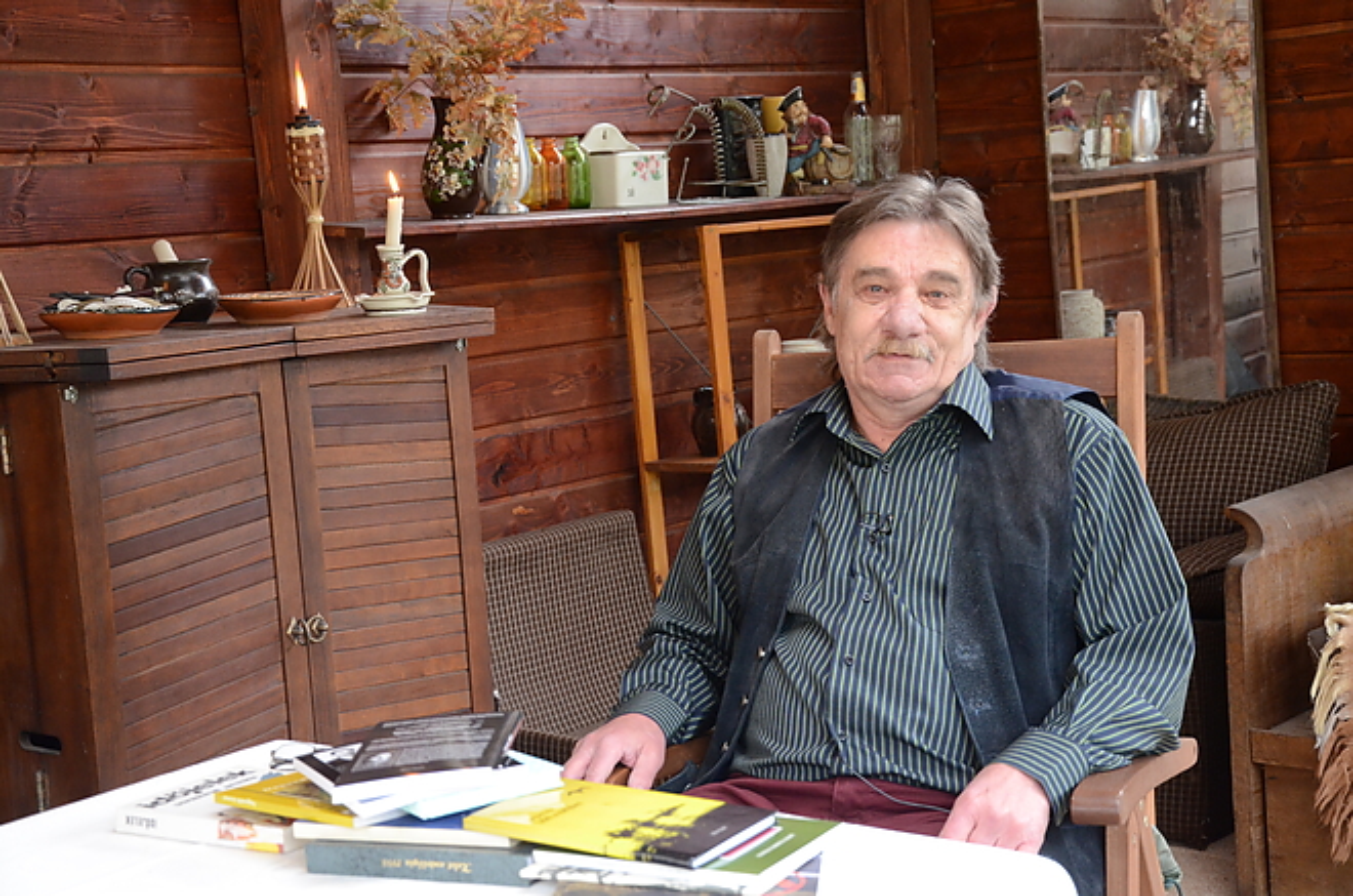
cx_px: 676
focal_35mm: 60
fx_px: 2250
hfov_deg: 33.5
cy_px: 448
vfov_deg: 22.5
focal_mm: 40
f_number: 4.5
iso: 2000
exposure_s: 1/90
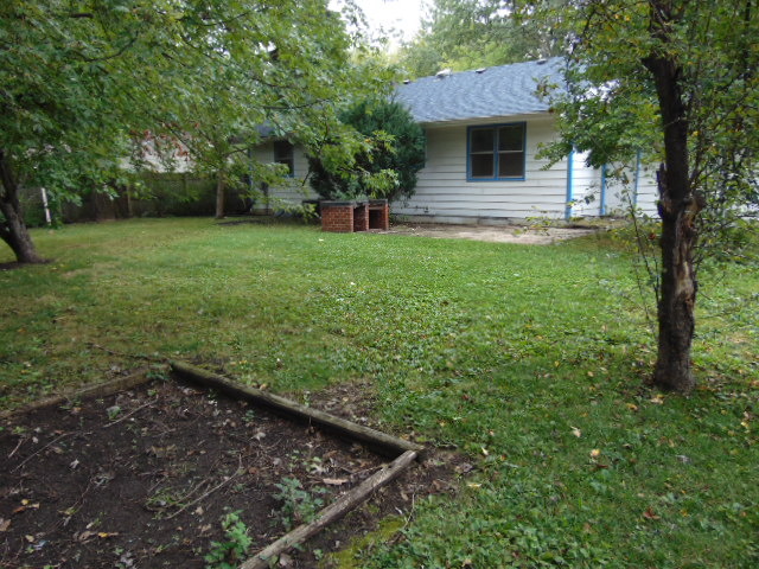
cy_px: 284
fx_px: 548
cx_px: 380
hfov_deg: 69.4
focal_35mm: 25
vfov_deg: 54.9
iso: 80
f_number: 3
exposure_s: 1/100
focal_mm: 4.5
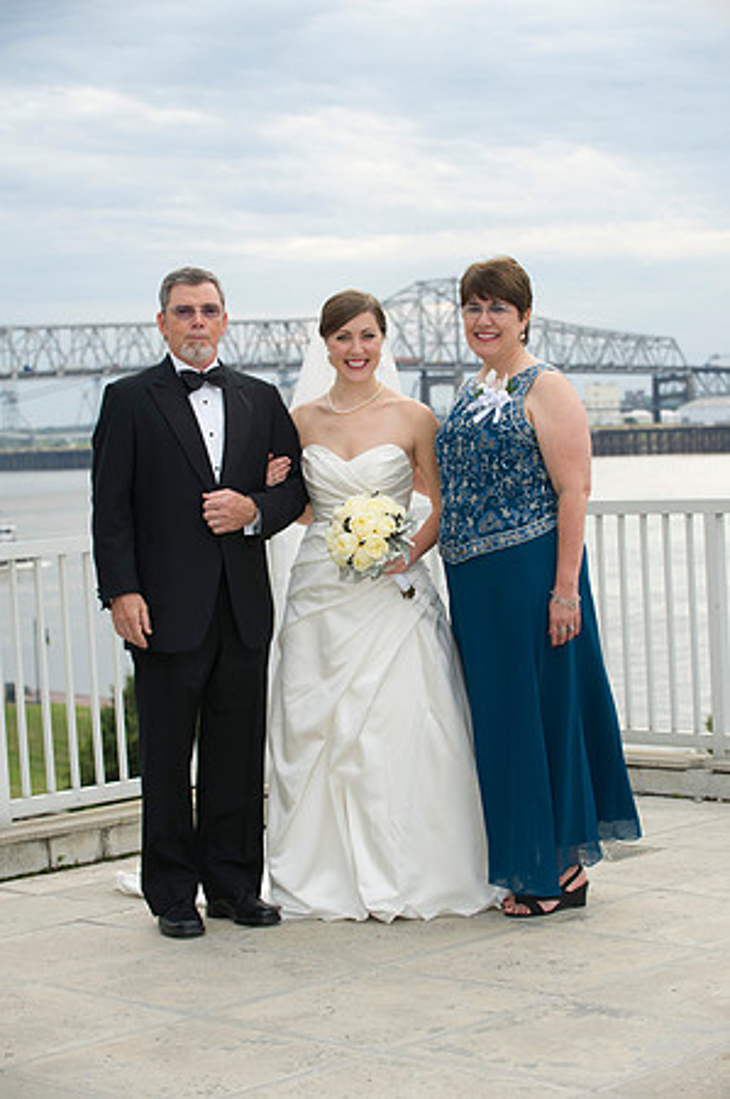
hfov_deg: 16.6
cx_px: 365
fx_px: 2500
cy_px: 550
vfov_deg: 24.8
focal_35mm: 82
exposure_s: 1/200
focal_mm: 82
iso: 200
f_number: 4.5
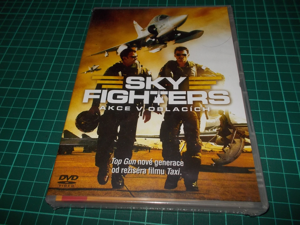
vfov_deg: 48.2
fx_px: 251
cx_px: 150
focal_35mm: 29
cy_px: 112
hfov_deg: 61.7
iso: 200
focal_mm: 4.1
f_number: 3.3
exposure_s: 1/30
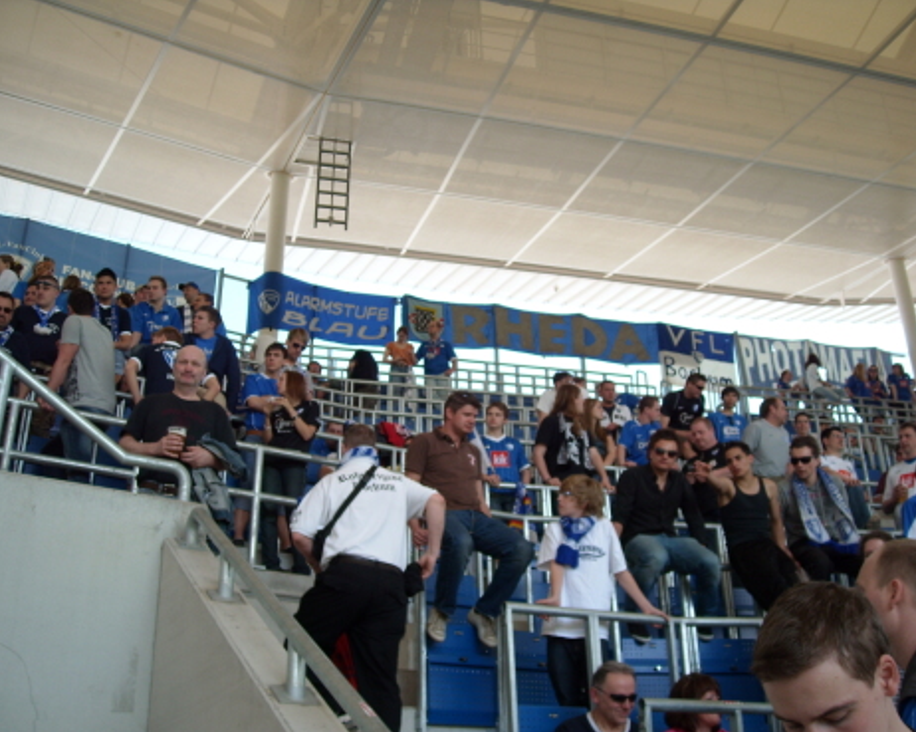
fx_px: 1002
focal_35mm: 37
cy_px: 368
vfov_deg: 40.1
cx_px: 456
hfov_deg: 49.1
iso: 64
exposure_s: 1/168
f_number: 2.8
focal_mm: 5.7
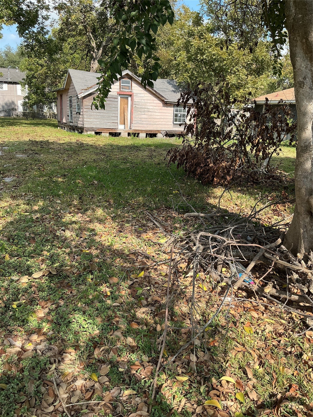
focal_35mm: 29
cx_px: 156
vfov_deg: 61.7
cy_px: 208
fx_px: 350
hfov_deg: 48.2
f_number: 1.8
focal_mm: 3
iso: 25
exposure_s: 1/691
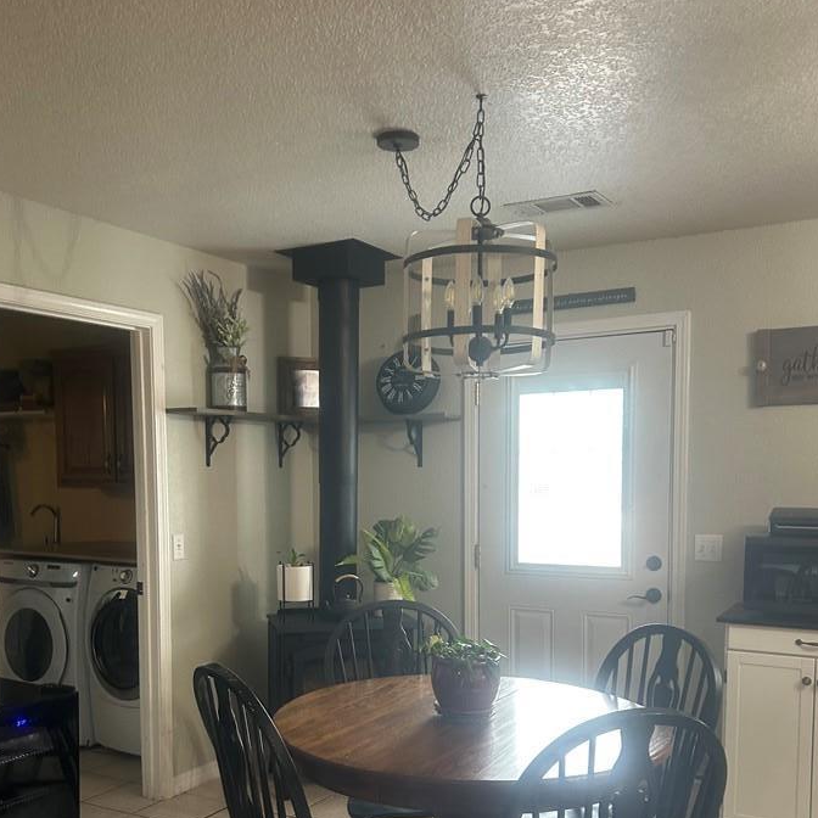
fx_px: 936
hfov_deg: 47.2
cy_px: 551
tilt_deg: +1.2
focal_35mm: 35
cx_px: 374
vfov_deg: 46.4
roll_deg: -0.3
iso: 160
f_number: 1.5
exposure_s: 1/60
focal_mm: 5.7
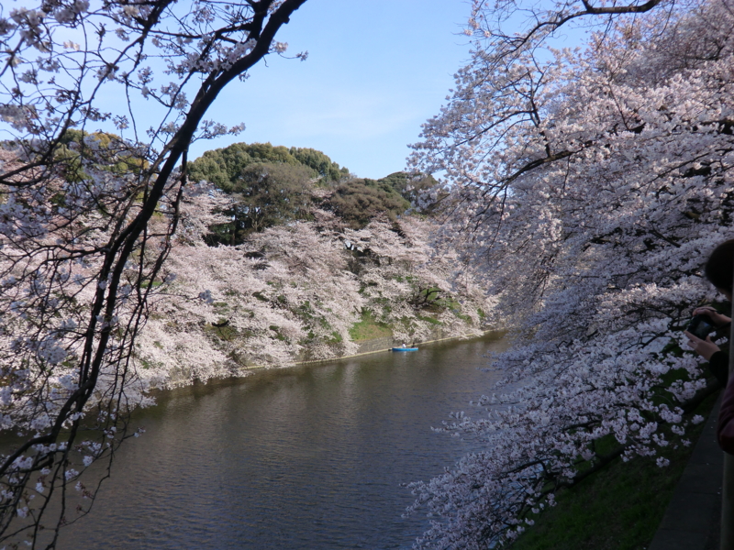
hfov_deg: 54.0
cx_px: 367
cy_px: 275
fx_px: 721
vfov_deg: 41.8
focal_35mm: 34
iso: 64
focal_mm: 6.1
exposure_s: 1/250
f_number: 3.6
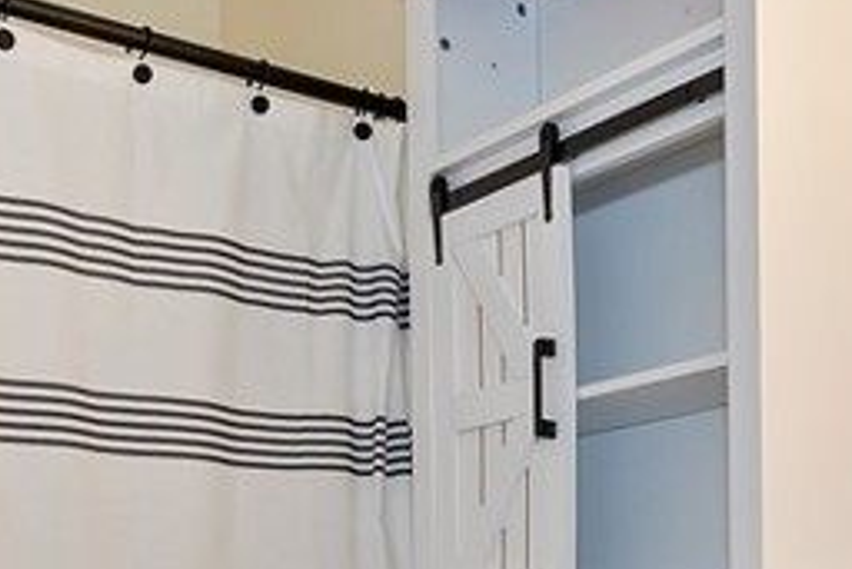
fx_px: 1421
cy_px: 667
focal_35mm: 60
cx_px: 579
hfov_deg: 33.0
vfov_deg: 21.2
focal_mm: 10
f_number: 8
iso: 320
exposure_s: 1/30
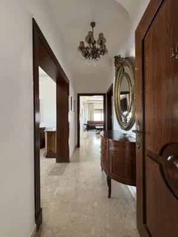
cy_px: 118
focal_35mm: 14
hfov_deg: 85.7
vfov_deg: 102.1
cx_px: 89
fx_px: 96
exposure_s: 1/50
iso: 200
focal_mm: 2.22
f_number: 2.2
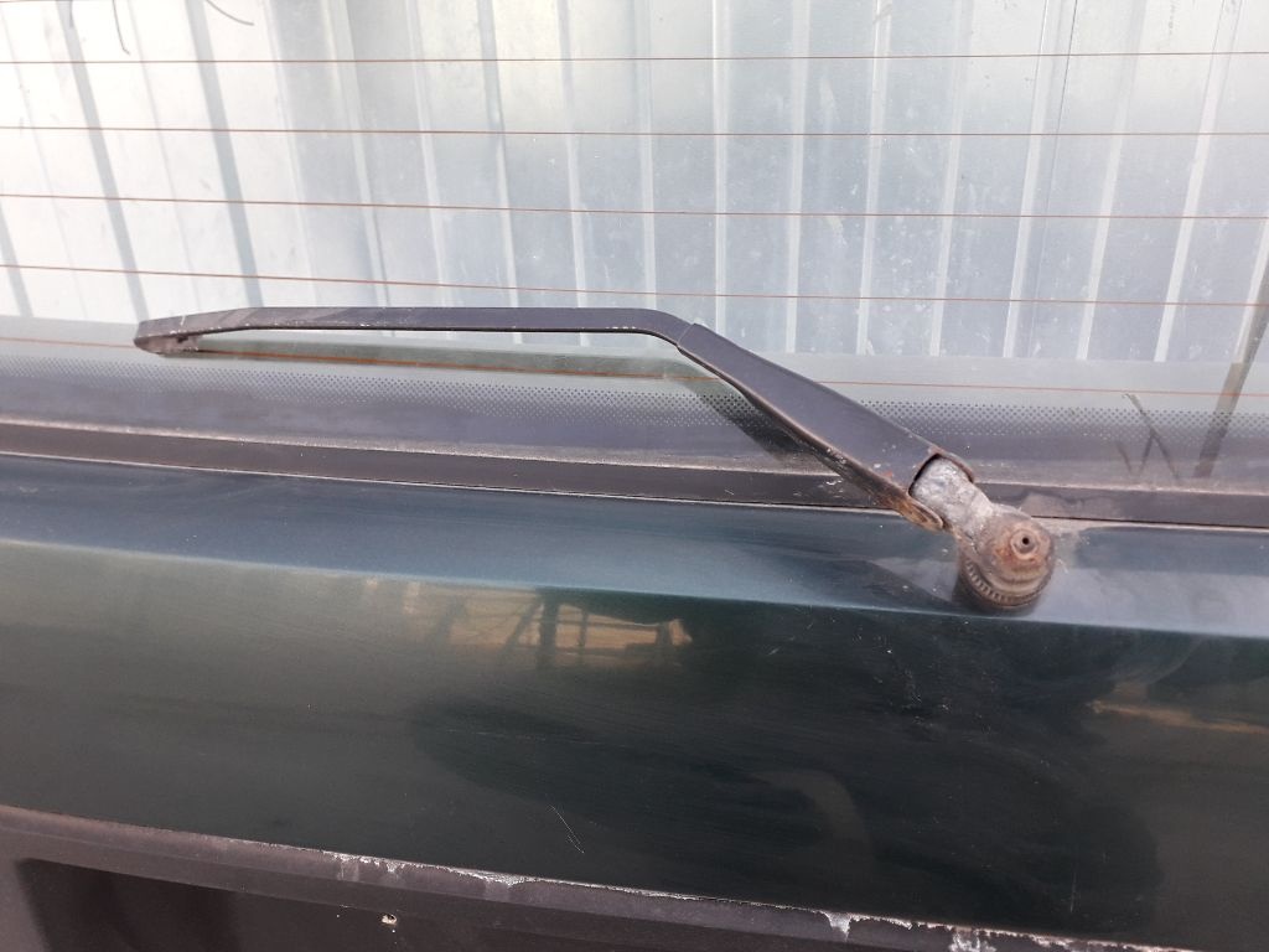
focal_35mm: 27
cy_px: 476
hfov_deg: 65.3
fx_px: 990
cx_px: 634
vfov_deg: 51.4
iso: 64
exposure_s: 1/100
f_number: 1.9
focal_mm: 3.6
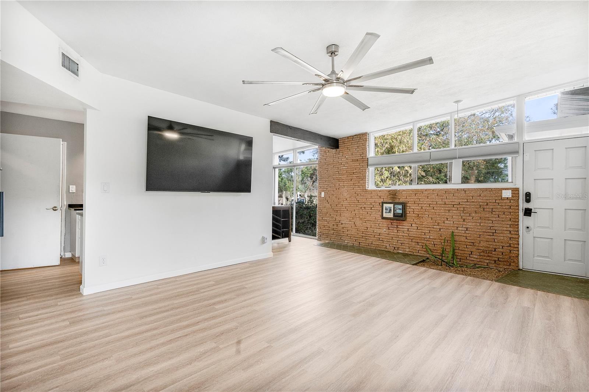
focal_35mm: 16
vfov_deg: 73.7
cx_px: 294
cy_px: 196
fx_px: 262
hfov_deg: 96.7
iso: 800
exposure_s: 1/200
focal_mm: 16
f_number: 8
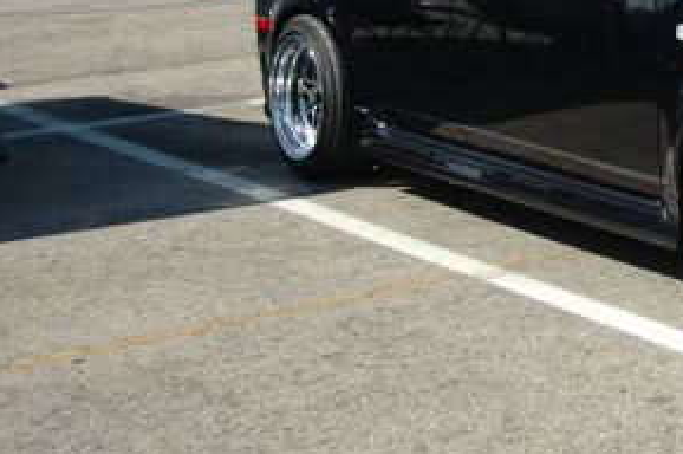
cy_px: 14
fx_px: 1919
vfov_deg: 13.3
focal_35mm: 101
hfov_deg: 18.9
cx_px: 848
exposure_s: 1/1600
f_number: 4.5
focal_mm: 27
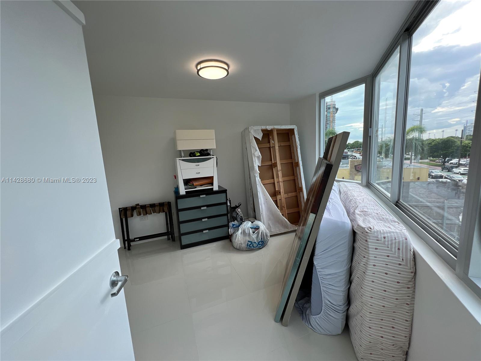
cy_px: 180
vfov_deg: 89.9
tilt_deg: -9.3
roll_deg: +2.7
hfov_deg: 106.2
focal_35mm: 13
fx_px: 181
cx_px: 240
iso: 32
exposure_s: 1/121
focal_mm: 1.57
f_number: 1.8
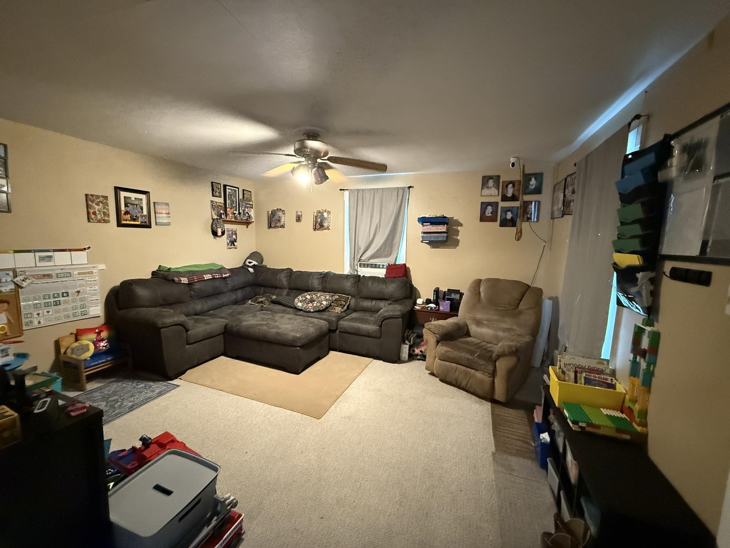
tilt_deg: -6.1
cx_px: 365
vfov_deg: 85.7
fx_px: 295
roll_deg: -0.9
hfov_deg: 102.1
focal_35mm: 14
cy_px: 274
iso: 1000
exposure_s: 1/60
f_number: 2.2
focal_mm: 2.22
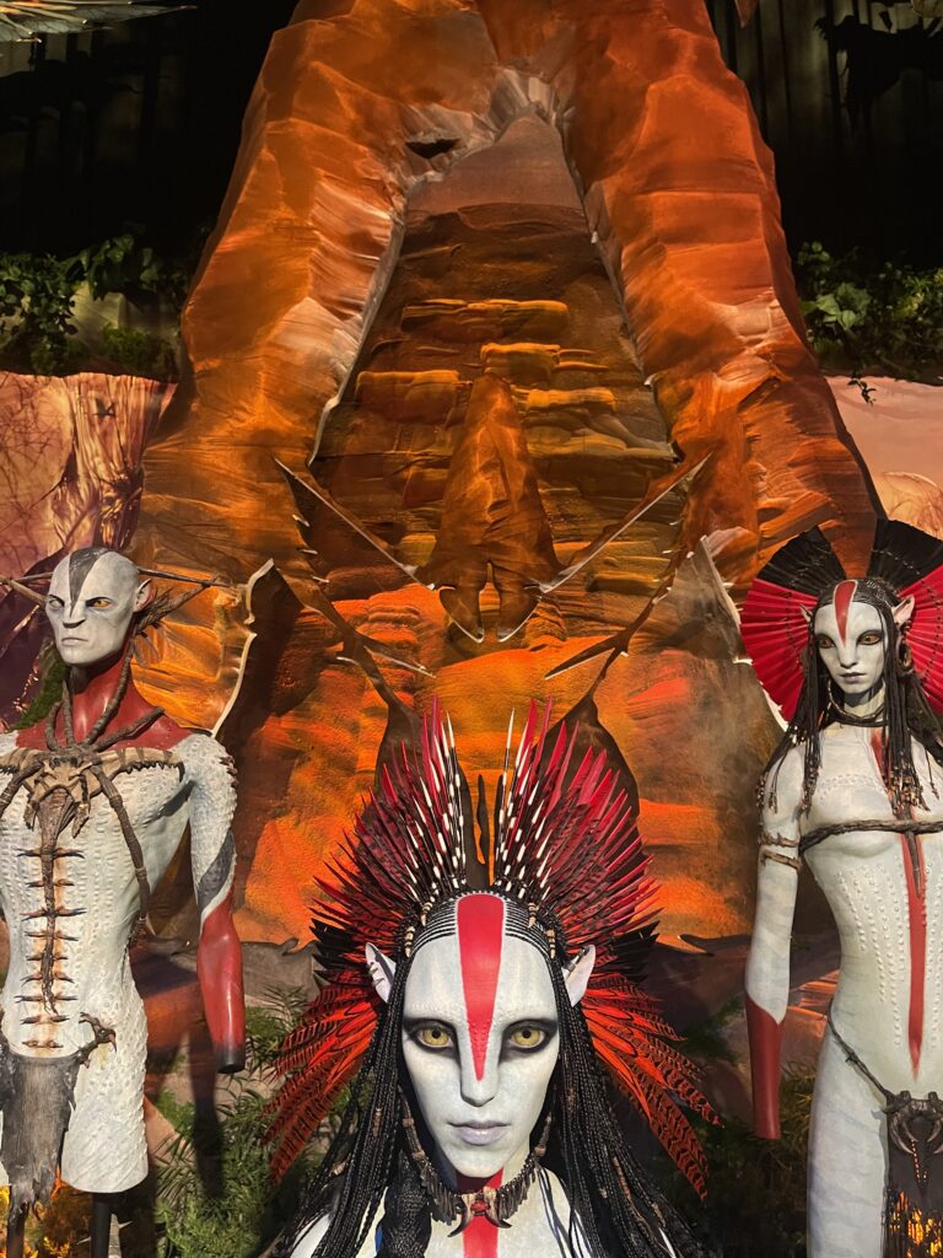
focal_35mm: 25
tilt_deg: +8.6
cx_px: 472
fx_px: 908
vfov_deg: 69.4
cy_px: 629
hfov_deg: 54.9
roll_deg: +0.4
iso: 320
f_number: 1.6
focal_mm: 5.1
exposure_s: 1/58
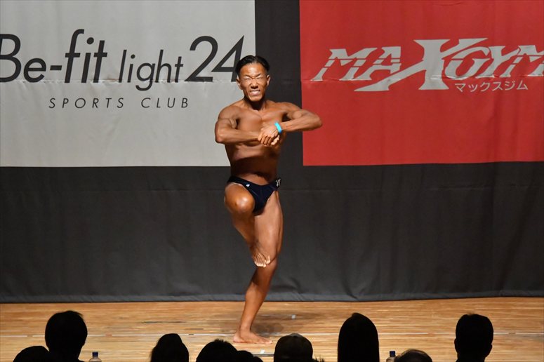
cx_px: 272
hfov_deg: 8.1
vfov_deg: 5.4
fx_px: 3852
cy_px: 181
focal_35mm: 255
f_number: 5.6
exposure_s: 1/400
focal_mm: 170
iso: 12800
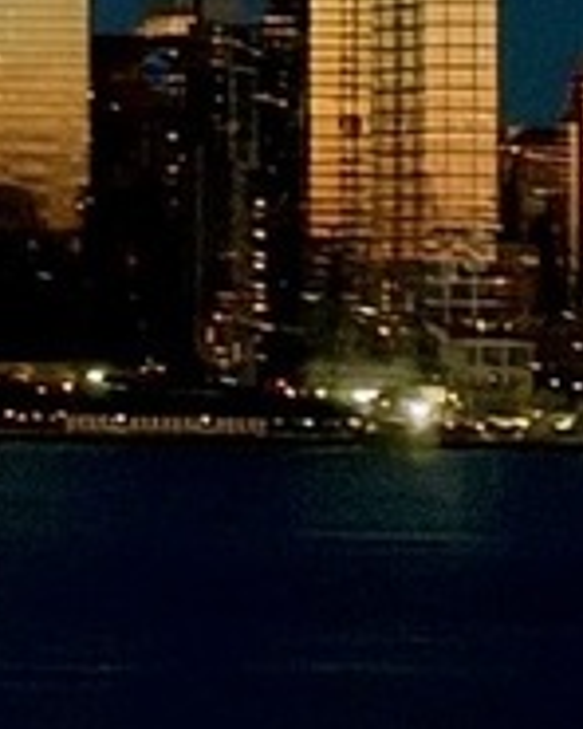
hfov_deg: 5.6
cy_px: -264
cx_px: -1099
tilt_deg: +0.9
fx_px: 5586
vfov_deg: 7.4
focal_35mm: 259
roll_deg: -0.9
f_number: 1.78
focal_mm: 6.76
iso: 640
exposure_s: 1/30
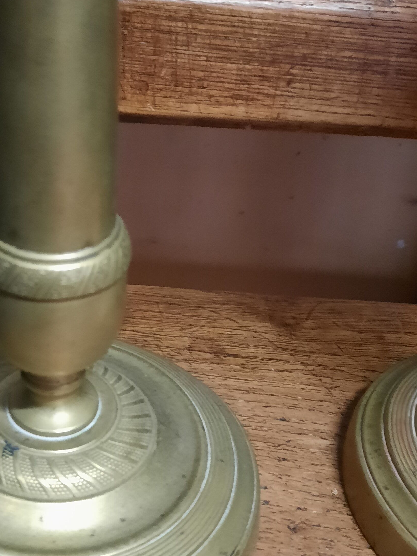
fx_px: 739
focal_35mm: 46
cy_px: 320
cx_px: 66
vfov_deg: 41.1
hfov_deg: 30.5
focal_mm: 4.6
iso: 1000
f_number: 2
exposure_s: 1/20
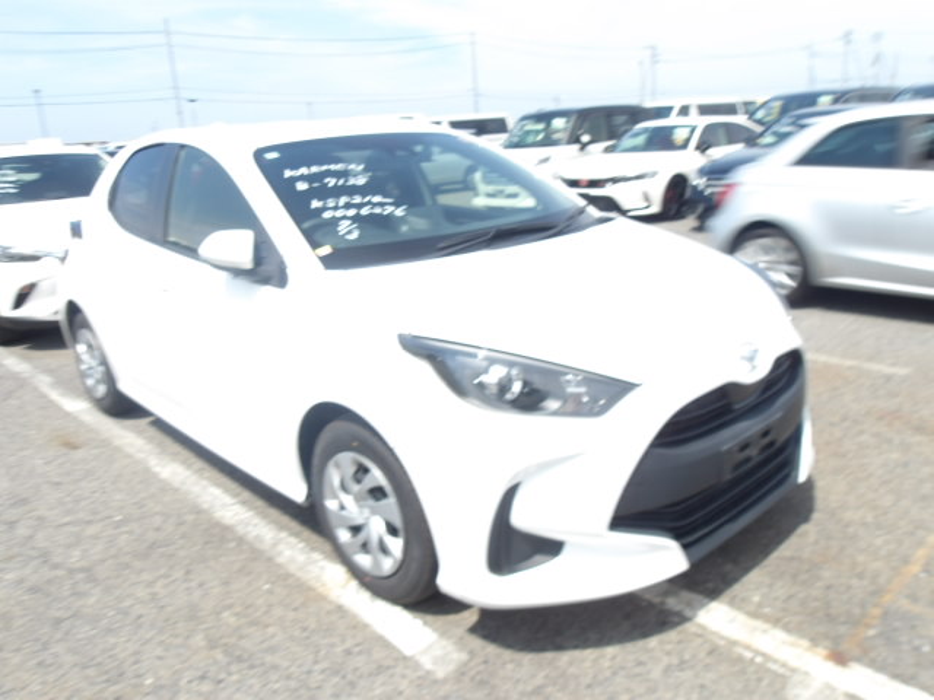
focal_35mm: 27
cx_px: 467
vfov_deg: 51.4
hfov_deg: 65.3
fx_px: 729
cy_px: 350
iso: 100
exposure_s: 1/60
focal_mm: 4.9
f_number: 10.4
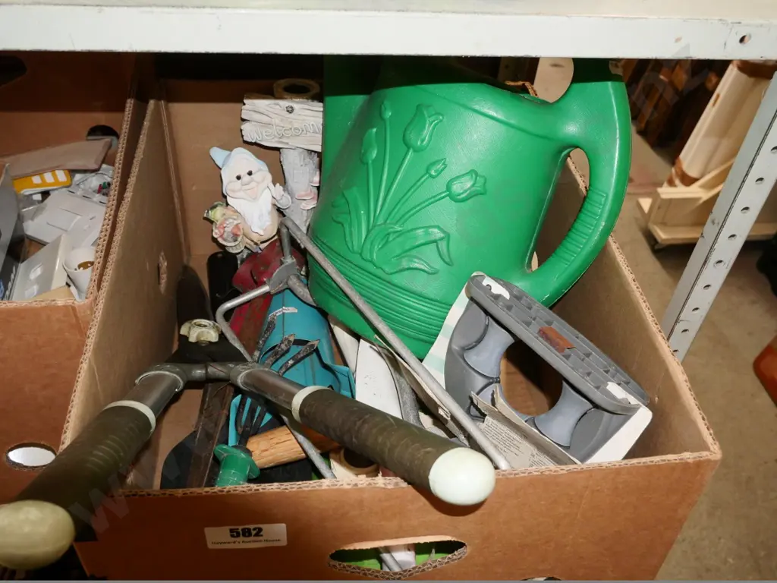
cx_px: 388
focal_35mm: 34
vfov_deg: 41.8
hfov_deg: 54.0
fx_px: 763
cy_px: 292
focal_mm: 17
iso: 1600
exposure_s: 1/60
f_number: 5.6
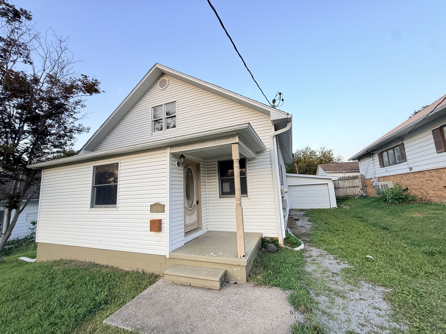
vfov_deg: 85.7
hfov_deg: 102.1
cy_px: 167
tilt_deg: +9.5
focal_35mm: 14
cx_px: 223
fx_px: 180
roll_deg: +2.9
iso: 125
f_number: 2.2
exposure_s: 1/121
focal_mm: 2.22
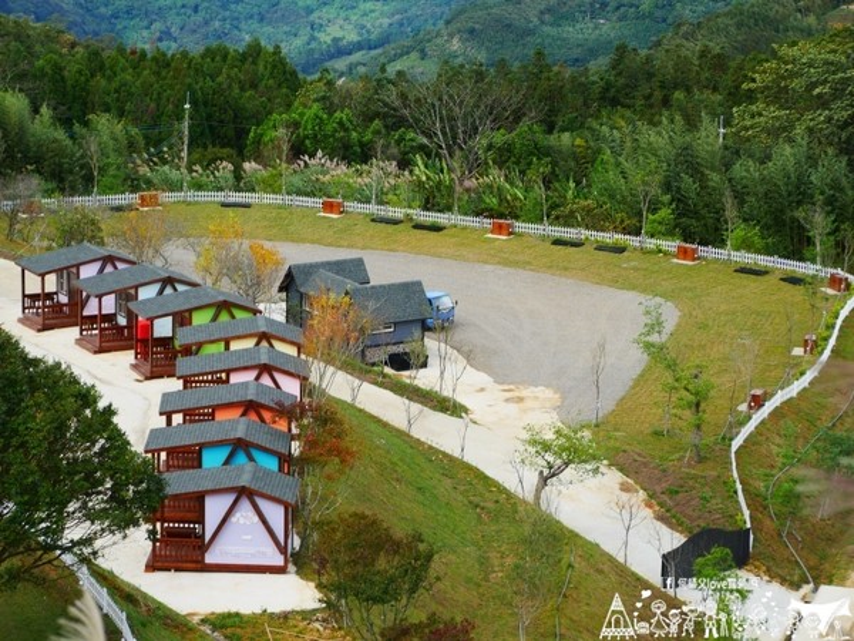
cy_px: 320
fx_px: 3257
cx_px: 427
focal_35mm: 132
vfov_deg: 11.2
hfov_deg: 14.9
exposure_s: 1/320
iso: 200
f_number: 4.6
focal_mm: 66
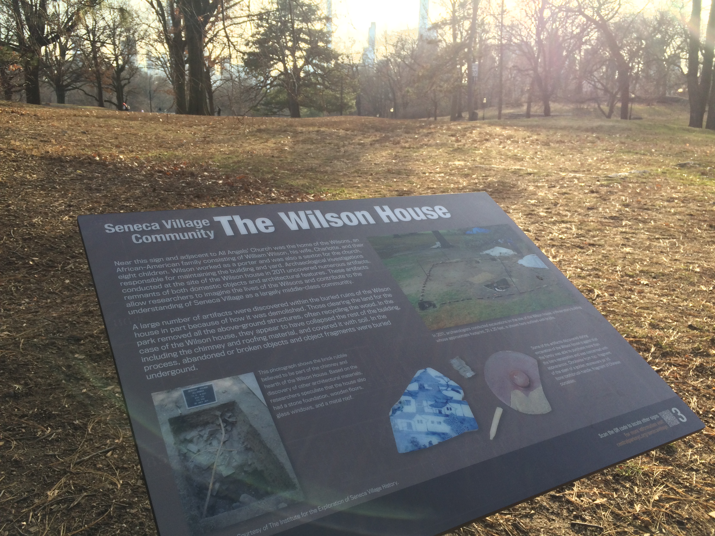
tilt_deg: -16.1
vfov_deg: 48.2
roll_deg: -1.3
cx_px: 358
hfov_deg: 61.7
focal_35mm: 29
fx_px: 599
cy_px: 268
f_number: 2.2
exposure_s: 1/471
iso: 32
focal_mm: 4.15
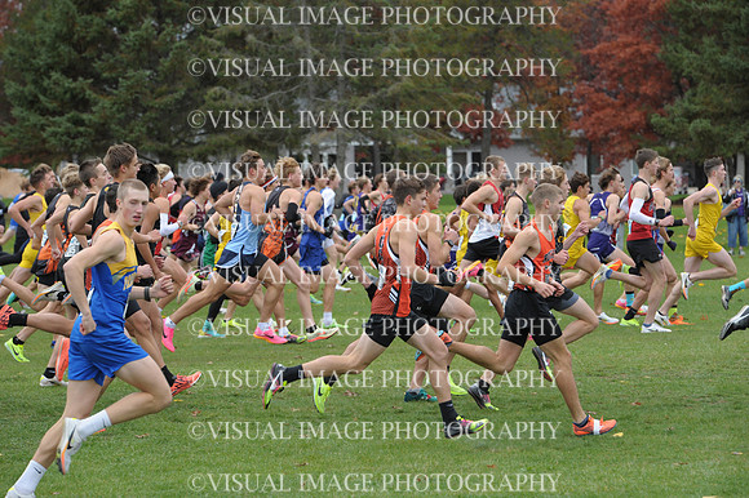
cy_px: 249
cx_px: 374
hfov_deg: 12.5
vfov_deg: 8.3
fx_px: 3431
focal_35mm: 165
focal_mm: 165
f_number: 6.3
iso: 1000
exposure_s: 1/800
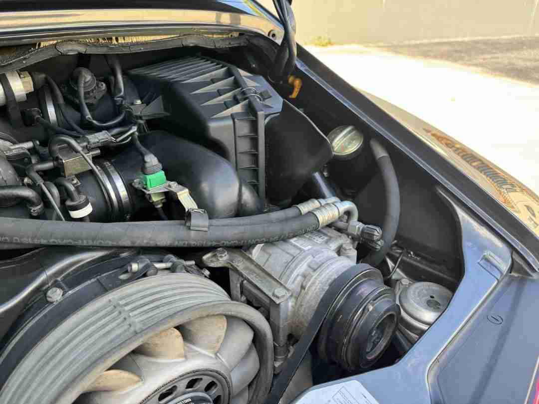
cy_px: 202
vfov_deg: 56.8
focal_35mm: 24
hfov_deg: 71.6
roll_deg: +0.1
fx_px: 374
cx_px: 270
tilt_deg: -29.7
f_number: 1.78
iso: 64
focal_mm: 6.86
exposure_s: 1/185
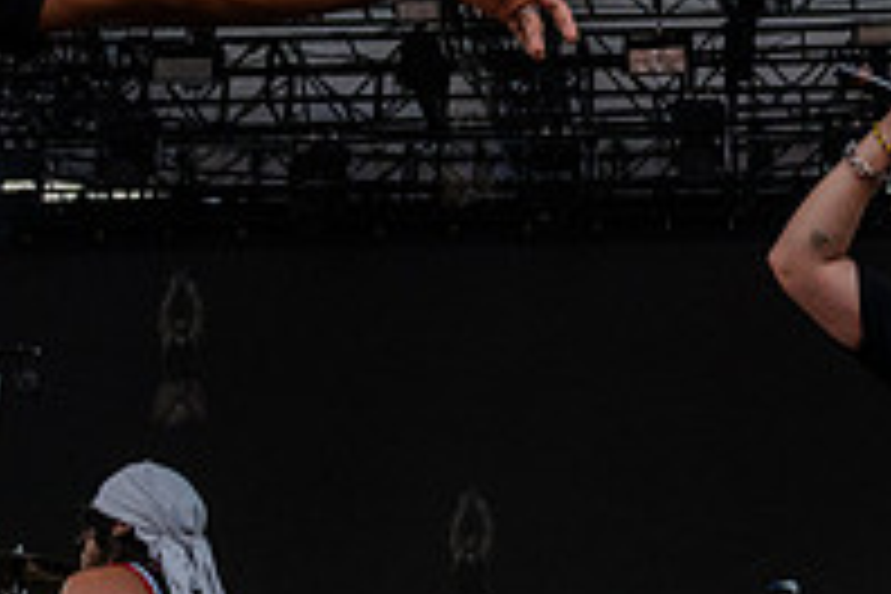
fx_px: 2252
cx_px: 1048
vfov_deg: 15.0
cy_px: 344
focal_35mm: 91
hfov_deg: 21.0
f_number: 3.5
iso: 5000
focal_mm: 31
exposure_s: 1/320
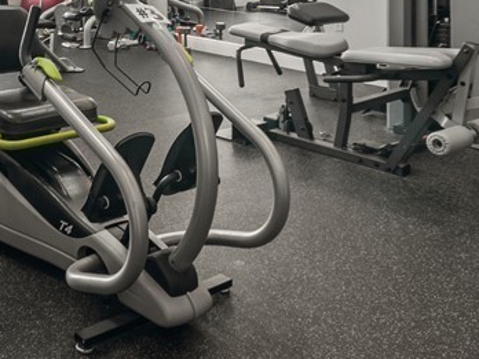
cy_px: -1
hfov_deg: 39.1
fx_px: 623
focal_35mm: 45
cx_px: 47
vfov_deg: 30.0
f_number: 8
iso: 200
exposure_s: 1/2.5
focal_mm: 10
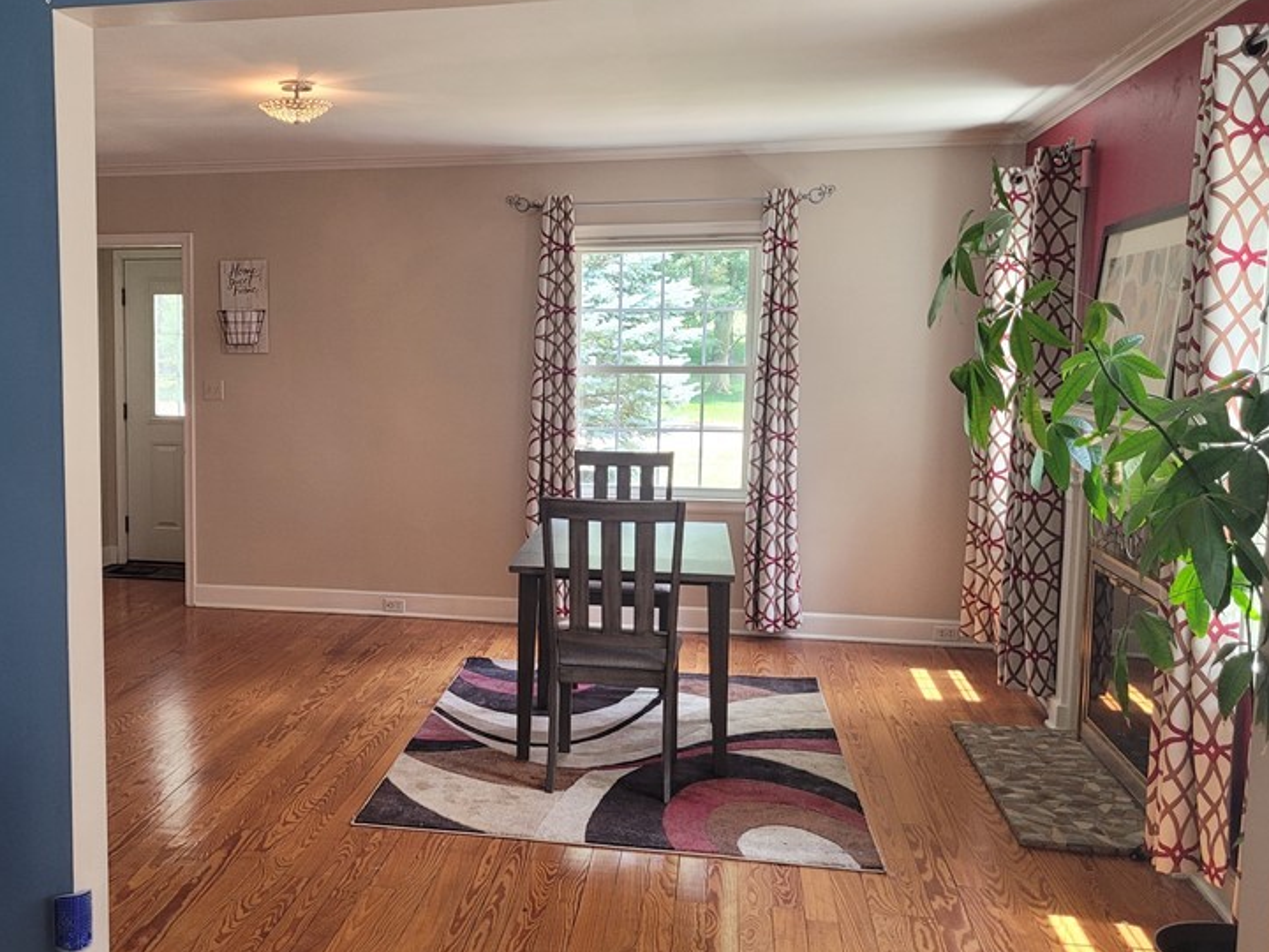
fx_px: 1356
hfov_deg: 48.9
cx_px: 379
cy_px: 480
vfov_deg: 38.7
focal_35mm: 37
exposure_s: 1/120
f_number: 1.8
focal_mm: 5.4
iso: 250
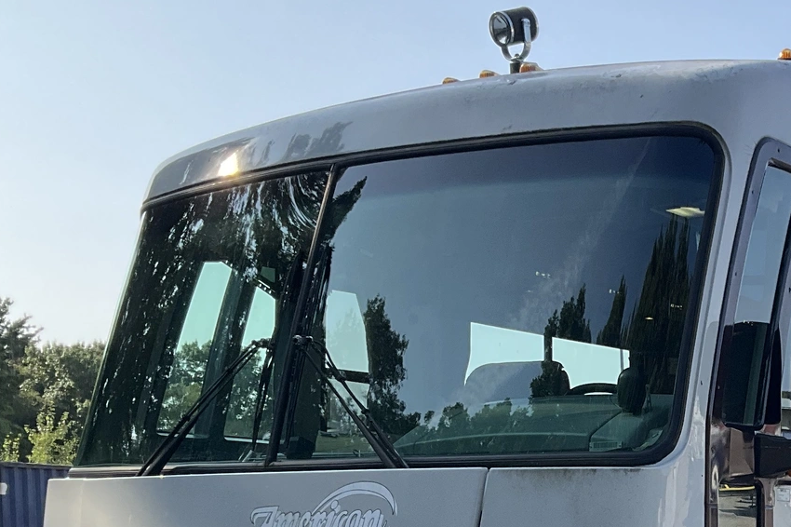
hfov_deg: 27.1
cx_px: 768
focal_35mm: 71
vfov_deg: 18.8
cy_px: 501
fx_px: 1559
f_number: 1.8
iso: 25
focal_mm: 3
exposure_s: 1/1221
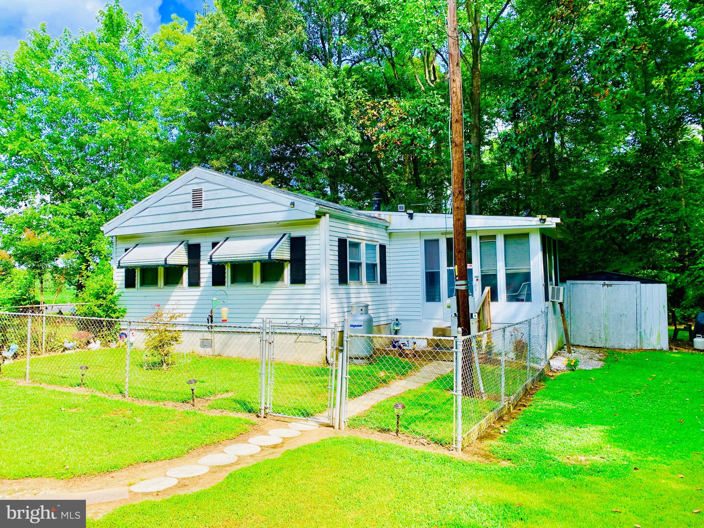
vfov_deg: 53.1
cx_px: 352
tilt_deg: +4.2
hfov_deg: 67.3
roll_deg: -0.2
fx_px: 529
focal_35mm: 26
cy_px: 264
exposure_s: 1/849
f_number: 1.8
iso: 25
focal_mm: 4.25
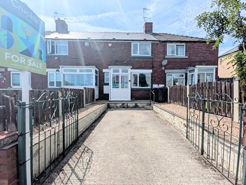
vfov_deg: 85.7
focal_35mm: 14
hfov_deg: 102.1
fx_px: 99
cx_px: 123
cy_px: 92
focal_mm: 1.85
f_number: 2.2
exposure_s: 1/2294
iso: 41
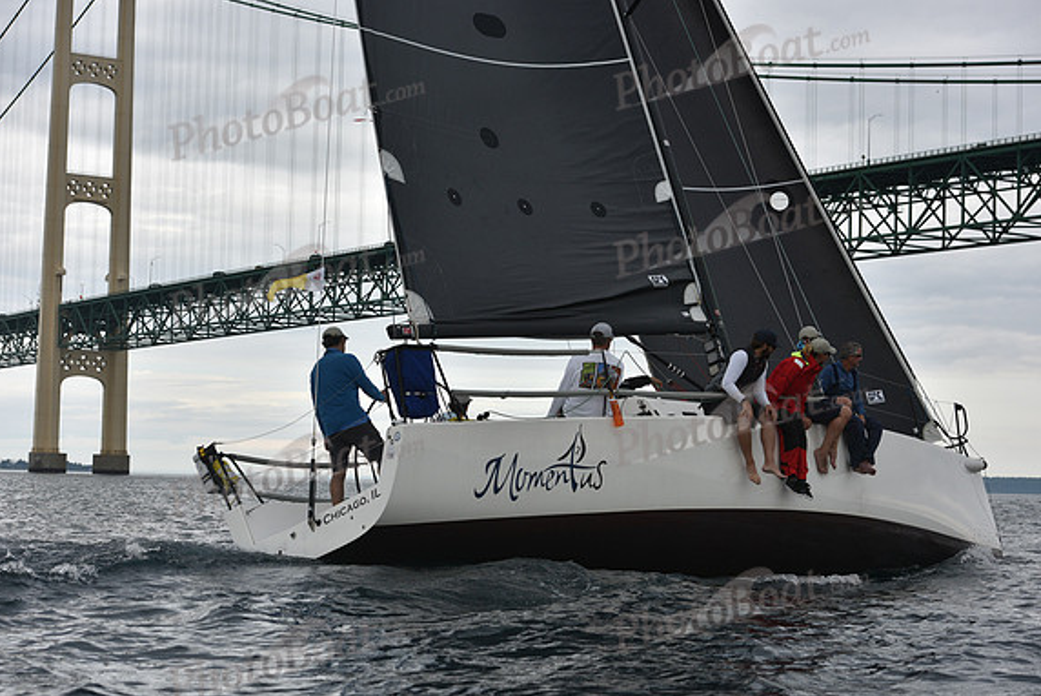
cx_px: 520
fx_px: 2054
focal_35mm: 71
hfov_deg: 28.4
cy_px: 351
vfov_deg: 19.2
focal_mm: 70
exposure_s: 1/800
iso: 250
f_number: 5.6
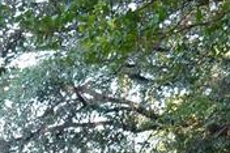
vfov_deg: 8.2
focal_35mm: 157
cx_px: 154
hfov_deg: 13.1
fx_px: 1002
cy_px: 336
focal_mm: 18
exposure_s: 1/75
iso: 160
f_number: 2.8
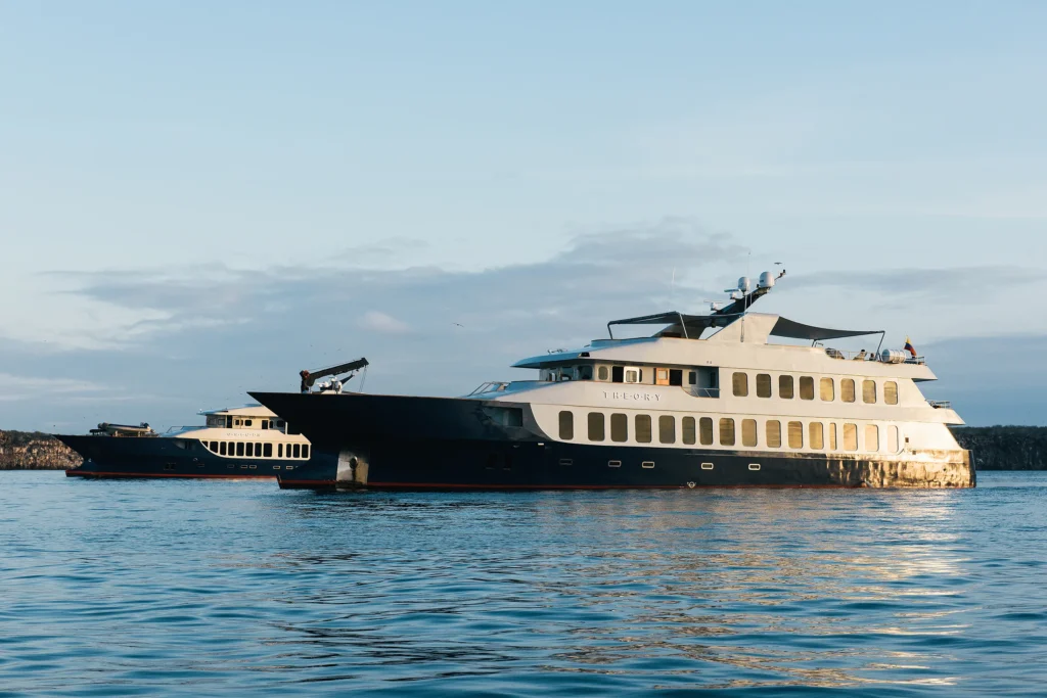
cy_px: 349
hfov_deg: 28.8
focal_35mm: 70
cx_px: 524
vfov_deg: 19.5
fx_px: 2036
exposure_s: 1/250
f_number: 10
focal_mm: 70
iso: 400
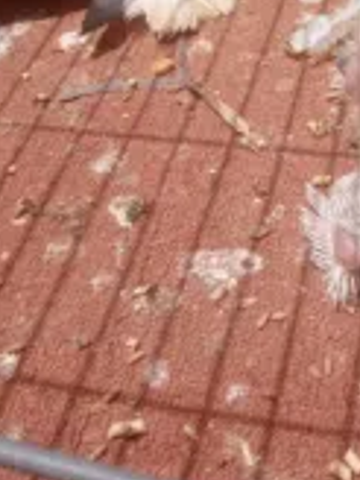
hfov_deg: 22.1
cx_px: 266
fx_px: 915
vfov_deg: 26.6
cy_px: -73
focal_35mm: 66
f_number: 2.2
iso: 111
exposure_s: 1/1205
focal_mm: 3.79
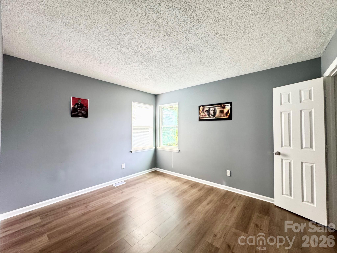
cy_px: 126
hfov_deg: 102.1
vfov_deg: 85.7
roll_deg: +0.0
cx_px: 168
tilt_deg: +1.7
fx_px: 136
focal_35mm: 14
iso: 400
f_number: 2.2
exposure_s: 1/60
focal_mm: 2.22
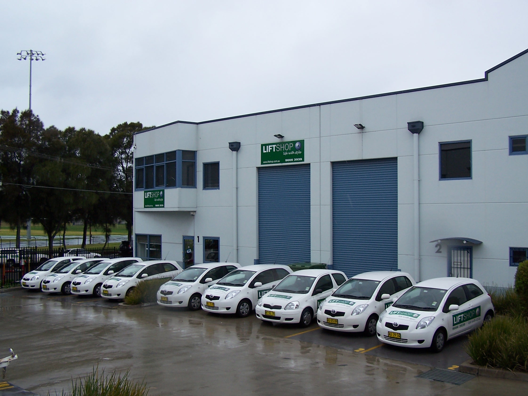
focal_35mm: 39
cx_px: 267
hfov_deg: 47.9
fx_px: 595
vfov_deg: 36.8
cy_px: 200
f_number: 2.8
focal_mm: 6.3
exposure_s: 1/350
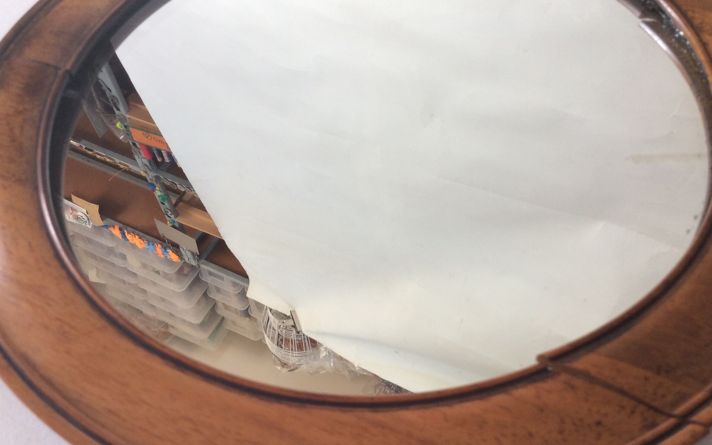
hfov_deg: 52.7
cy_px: 268
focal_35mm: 37
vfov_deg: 34.3
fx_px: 718
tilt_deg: -57.3
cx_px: 361
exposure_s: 1/25
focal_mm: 3.3
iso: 32
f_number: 2.4
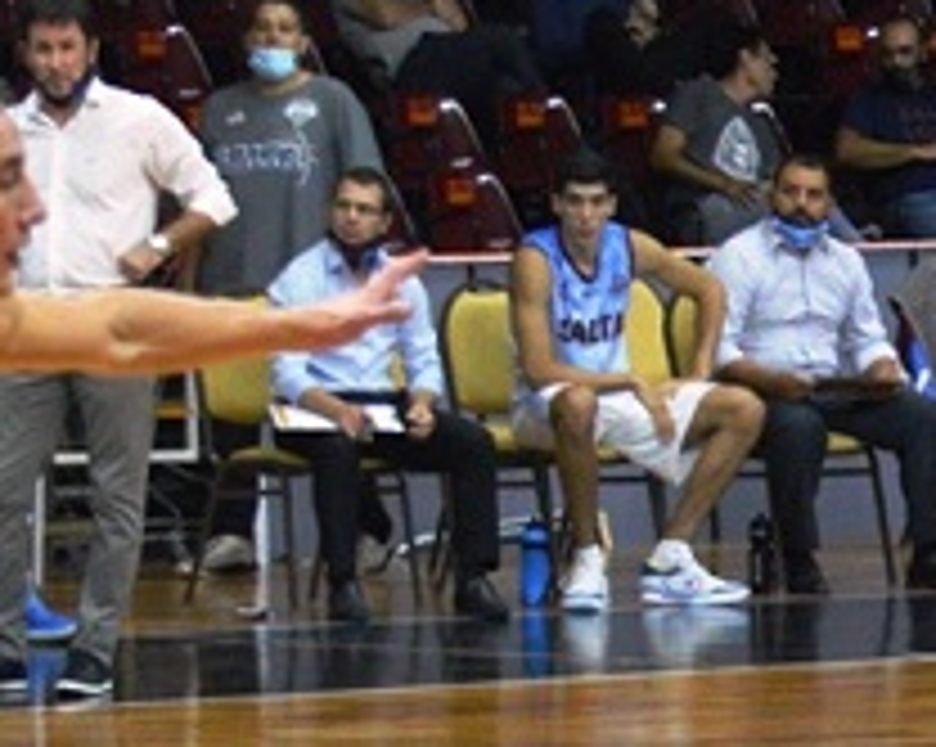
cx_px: 1224
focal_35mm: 368
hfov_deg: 5.2
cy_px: 698
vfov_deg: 4.2
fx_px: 10185
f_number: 4.5
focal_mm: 68
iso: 3200
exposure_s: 1/250
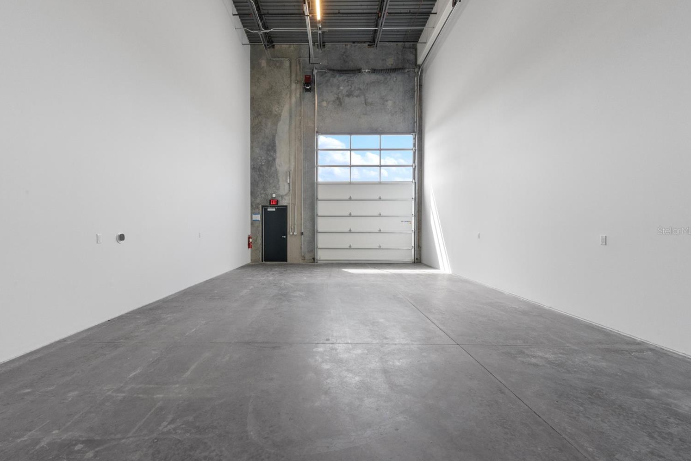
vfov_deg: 77.3
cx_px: 329
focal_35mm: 15
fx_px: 288
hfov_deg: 100.3
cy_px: 231
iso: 2500
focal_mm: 14
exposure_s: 1/20
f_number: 16
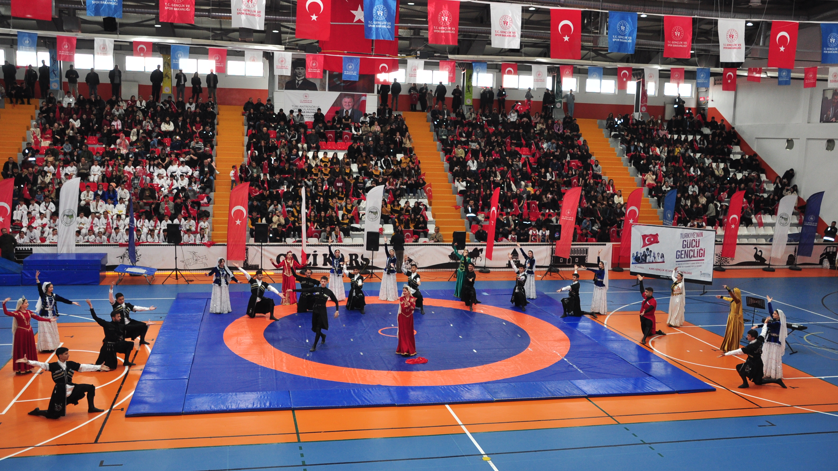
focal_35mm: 35
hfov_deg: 56.6
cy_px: 232
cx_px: 416
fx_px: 778
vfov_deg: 33.7
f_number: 3.5
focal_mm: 22
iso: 400
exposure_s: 1/125
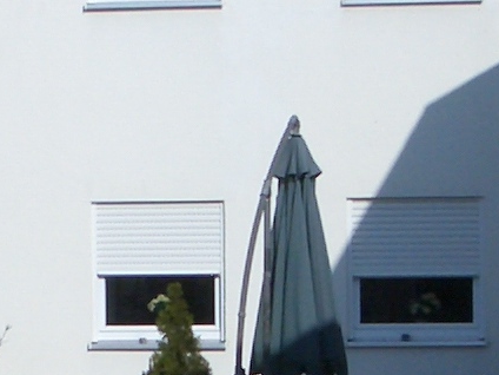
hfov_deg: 10.4
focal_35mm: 190
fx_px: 2739
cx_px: 87
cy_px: 358
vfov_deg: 7.8
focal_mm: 5.8
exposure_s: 1/1600
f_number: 4.3
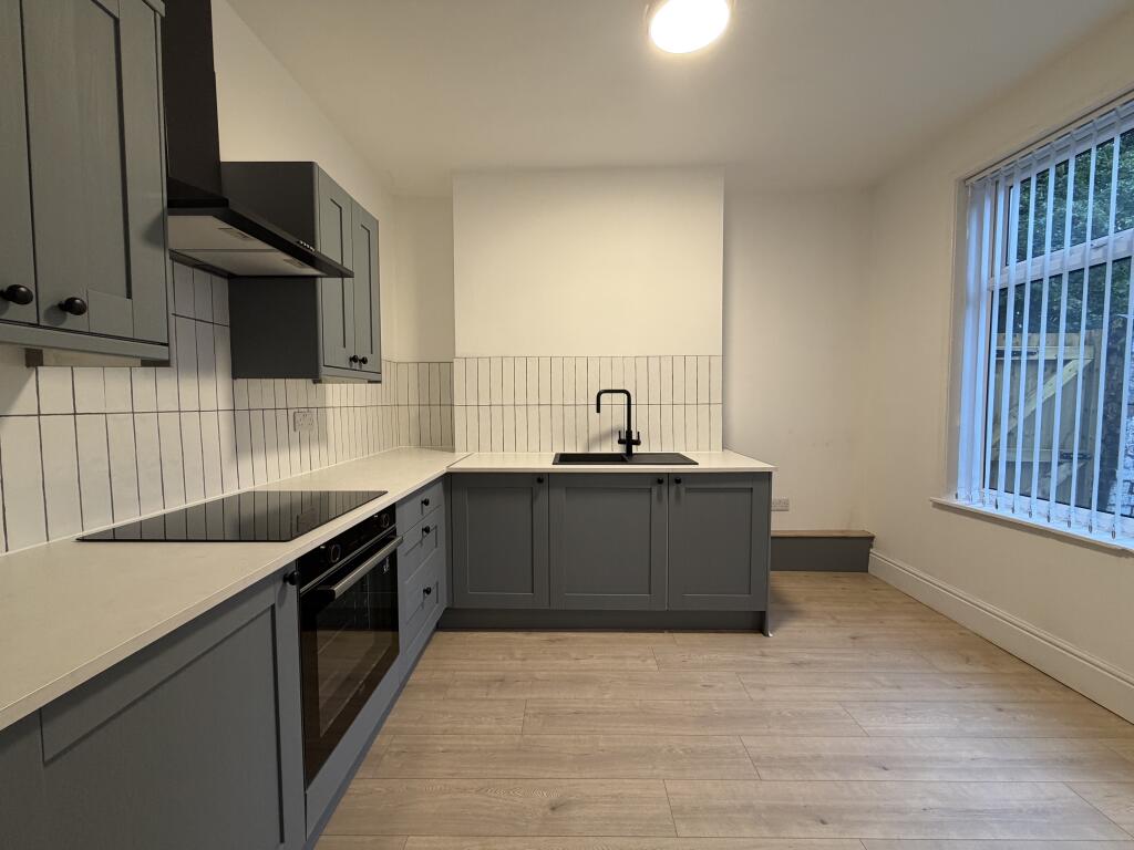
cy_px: 425
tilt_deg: -3.0
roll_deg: +0.6
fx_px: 459
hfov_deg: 102.1
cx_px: 567
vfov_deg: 85.7
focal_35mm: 14
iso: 200
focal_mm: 2.22
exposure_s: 1/50
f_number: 2.2
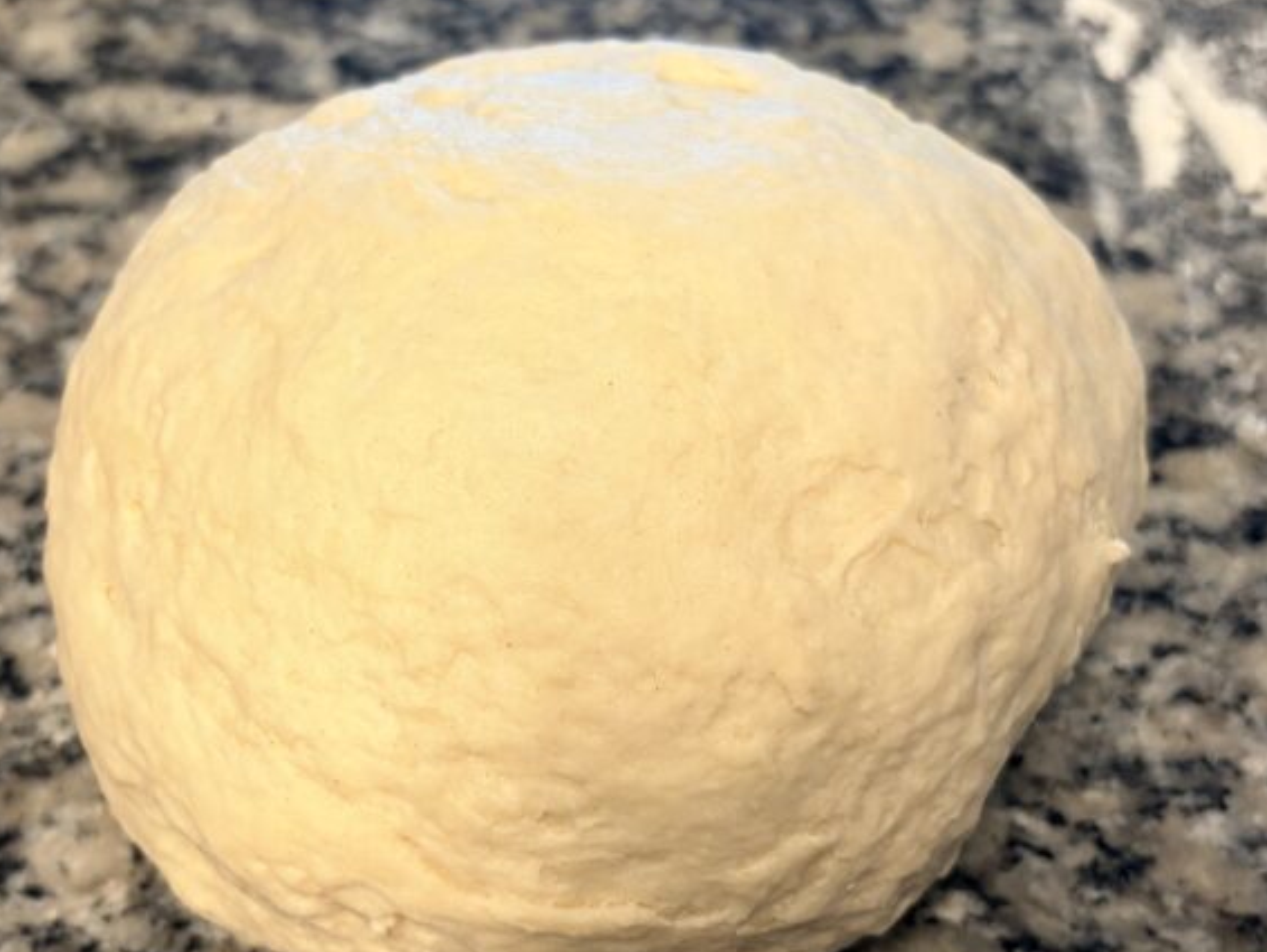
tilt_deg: -51.9
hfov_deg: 40.4
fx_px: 1721
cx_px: 557
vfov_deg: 30.9
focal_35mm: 47
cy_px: 511
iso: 100
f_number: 1.6
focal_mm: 5.96
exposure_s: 1/60
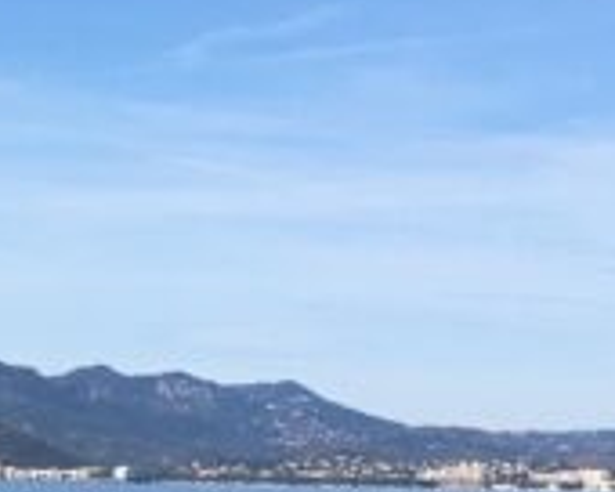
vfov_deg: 9.0
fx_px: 3112
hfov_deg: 10.4
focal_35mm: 171
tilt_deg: +1.3
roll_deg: -1.7
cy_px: 351
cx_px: -619
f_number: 2.2
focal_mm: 4.15
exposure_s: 1/2079
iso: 25
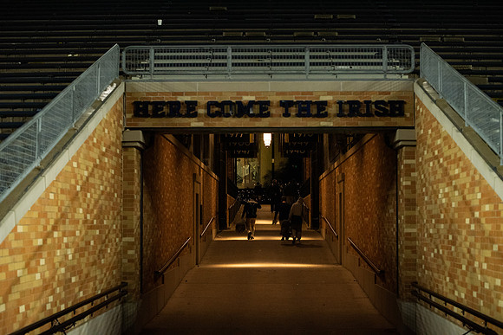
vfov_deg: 19.5
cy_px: 168
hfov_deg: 28.8
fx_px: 978
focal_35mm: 70
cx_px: 252
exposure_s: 1/500
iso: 6400
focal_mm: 70
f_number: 4
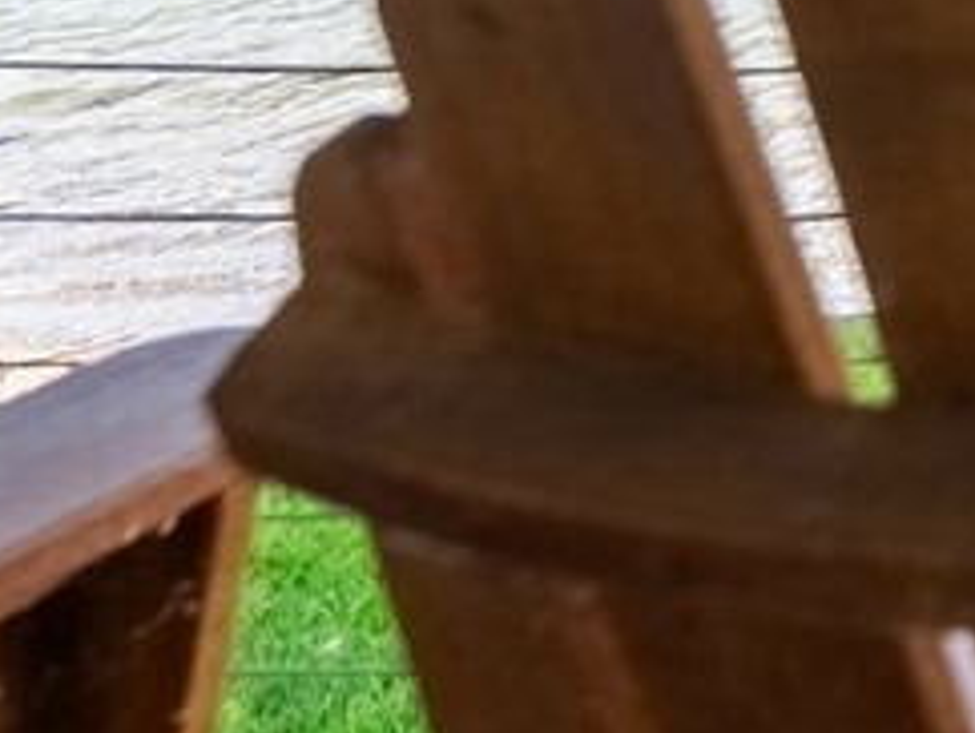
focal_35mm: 131
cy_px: -1039
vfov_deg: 9.9
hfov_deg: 9.7
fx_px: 3685
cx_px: 3249
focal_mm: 19.4
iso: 100
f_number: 6.3
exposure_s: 1/2500
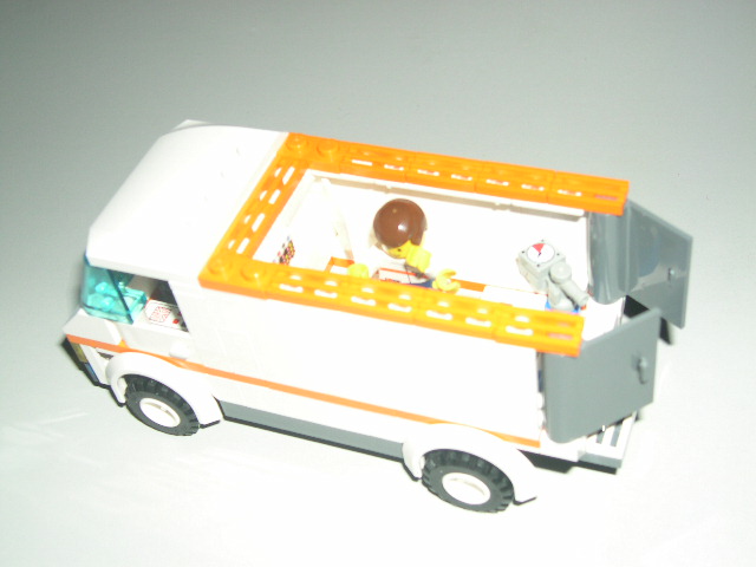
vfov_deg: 30.9
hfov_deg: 40.4
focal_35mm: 47
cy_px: 284
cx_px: 378
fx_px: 1026
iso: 100
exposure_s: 1/60
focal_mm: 10.1
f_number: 3.1
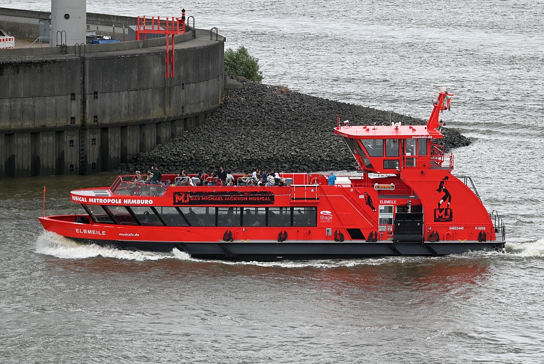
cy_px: 182
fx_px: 3630
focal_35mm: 240
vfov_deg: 5.7
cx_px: 272
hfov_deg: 8.6
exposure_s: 1/1600
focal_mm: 240
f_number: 5.3
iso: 400
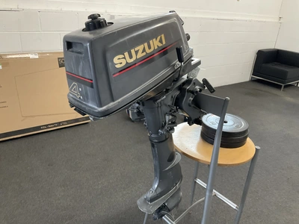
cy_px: 112
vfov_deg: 48.2
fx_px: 250
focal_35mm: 29
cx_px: 150
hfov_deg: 61.7
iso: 250
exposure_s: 1/60
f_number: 1.8
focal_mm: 3
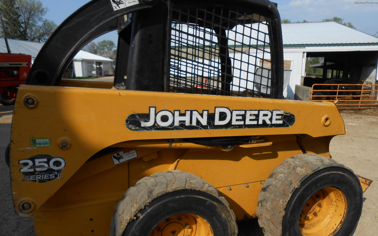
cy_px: 143
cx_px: 188
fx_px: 288
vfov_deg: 44.3
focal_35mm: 28
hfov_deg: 66.5
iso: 80
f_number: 3.5
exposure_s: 1/1250
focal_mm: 4.6
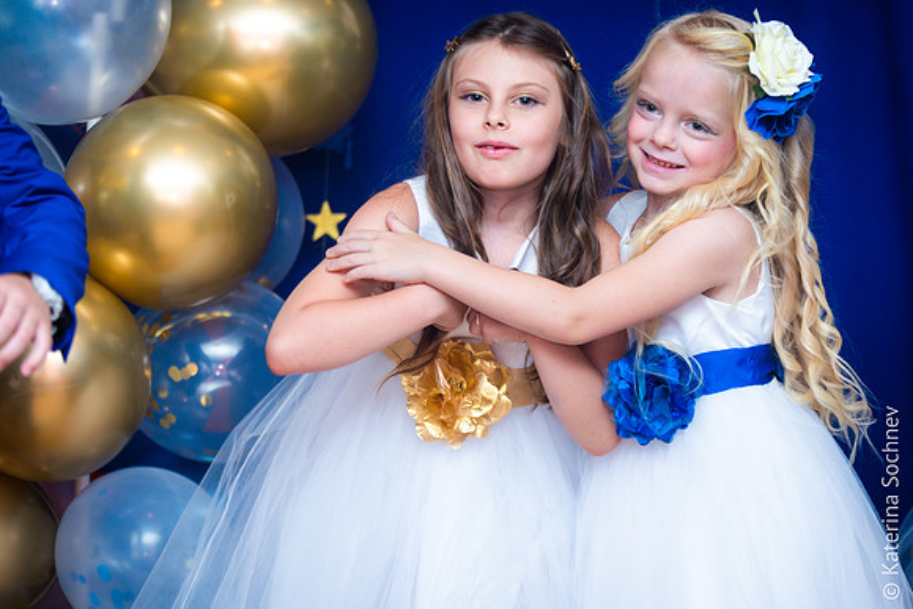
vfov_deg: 16.9
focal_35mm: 81
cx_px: 469
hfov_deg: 25.1
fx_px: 2054
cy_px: 271
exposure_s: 1/200
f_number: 2.8
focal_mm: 73
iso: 320
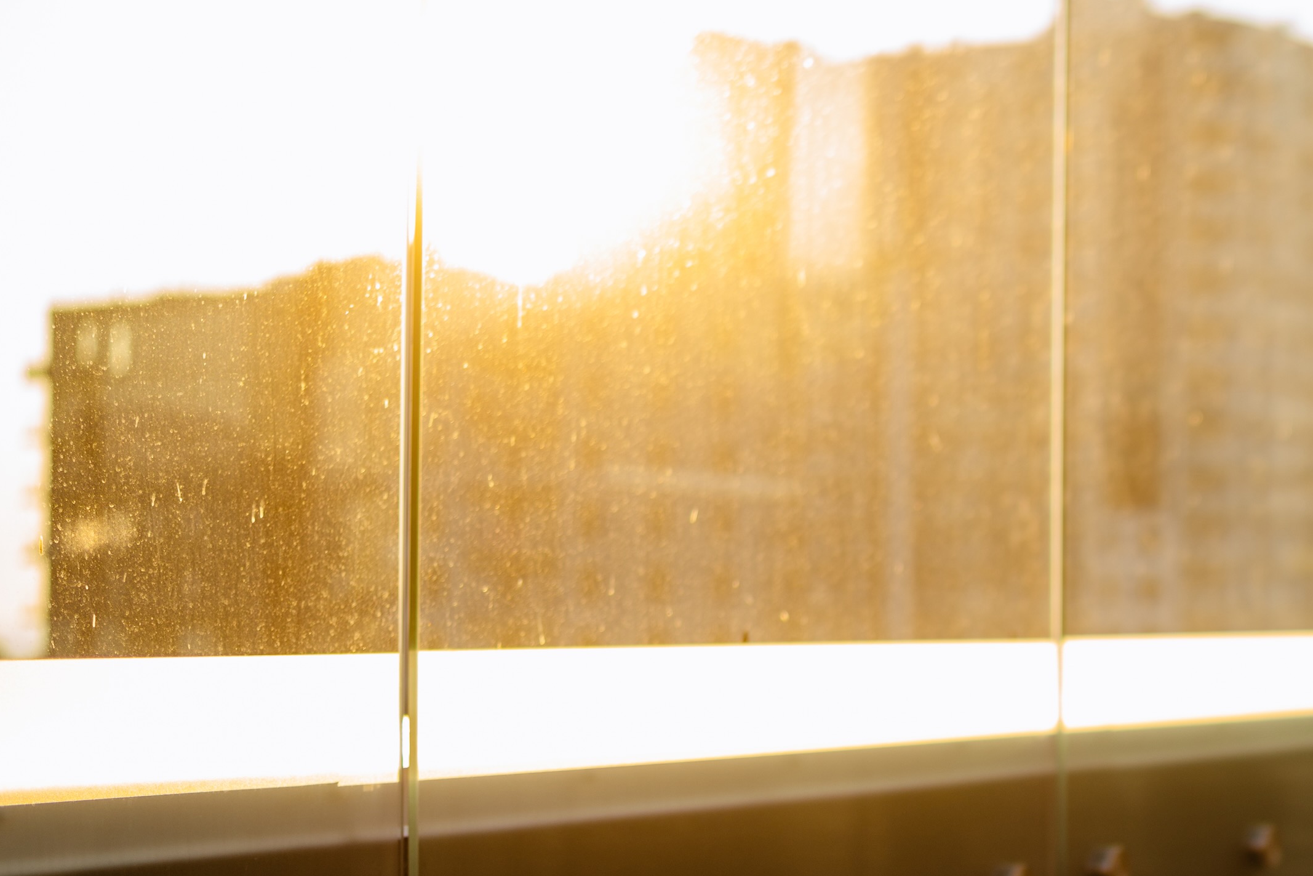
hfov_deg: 23.1
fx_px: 2991
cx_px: 1485
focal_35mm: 82
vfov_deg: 16.6
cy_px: 532
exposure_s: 1/1250
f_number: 1.4
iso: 100
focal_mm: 35
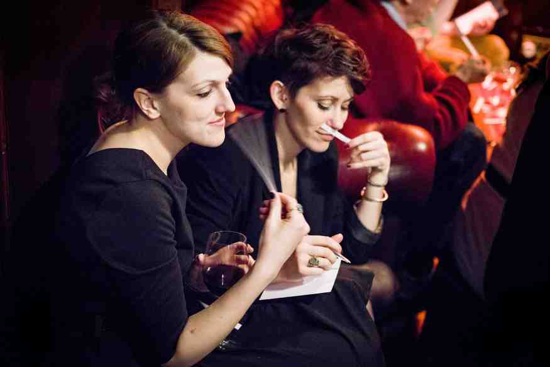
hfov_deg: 39.6
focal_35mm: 50
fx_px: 764
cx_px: 275
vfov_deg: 27.0
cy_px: 184
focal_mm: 50
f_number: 2.5
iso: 2500
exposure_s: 1/25
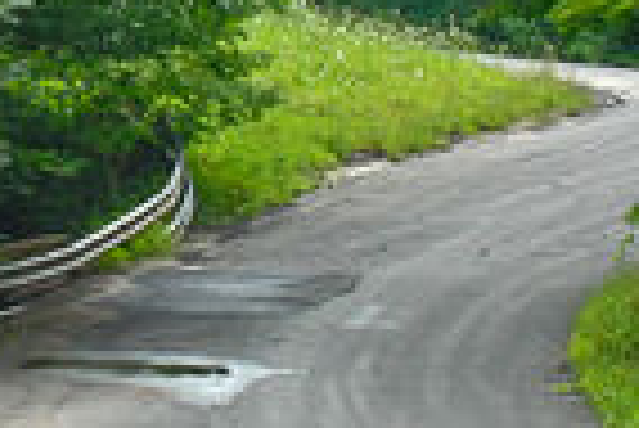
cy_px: 68
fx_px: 4726
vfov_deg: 5.2
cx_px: 0
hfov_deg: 7.7
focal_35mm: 266
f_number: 5.6
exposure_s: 1/20
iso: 160
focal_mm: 28
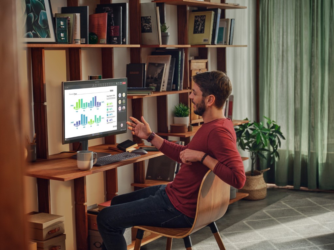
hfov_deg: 29.0
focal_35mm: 67
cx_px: 167
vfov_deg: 21.9
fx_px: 646
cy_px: 125
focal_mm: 84.8
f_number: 4
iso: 1600
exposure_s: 1/125
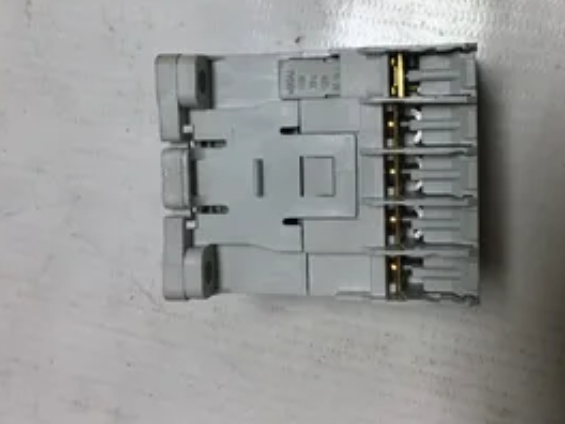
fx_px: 767
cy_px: 163
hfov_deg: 40.3
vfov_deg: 30.8
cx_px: 332
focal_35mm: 47
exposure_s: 1/321
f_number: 2.4
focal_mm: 3.3
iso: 25
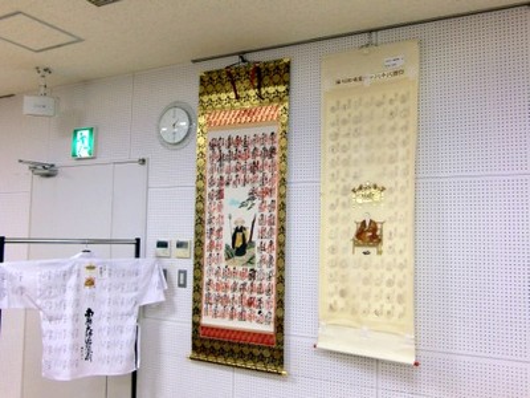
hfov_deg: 55.4
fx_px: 505
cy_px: 199
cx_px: 265
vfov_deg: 42.9
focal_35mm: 33
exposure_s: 1/60
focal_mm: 5.8
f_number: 2.7
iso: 200
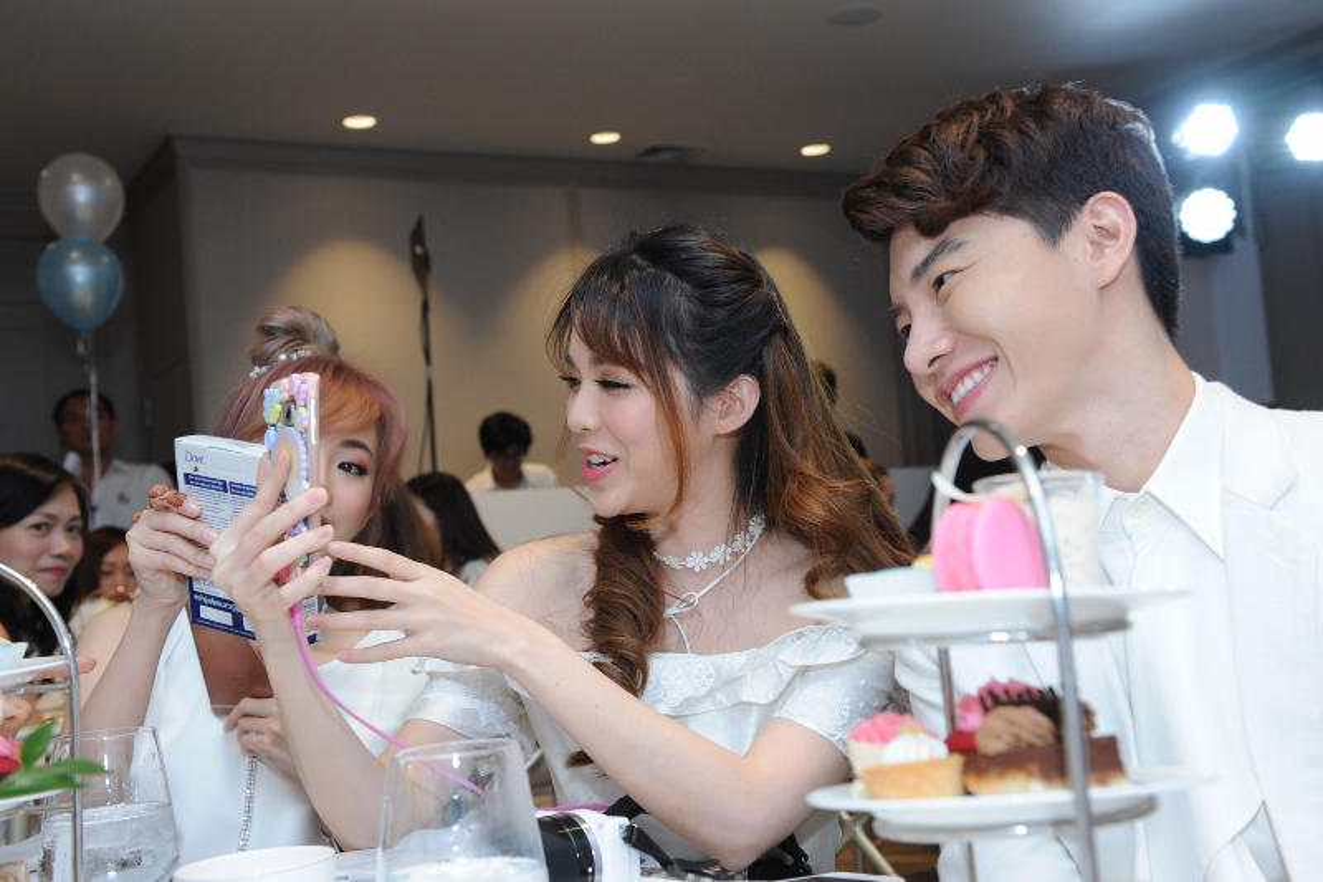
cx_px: 662
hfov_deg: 44.5
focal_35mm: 44
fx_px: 1617
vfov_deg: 30.5
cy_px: 441
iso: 1250
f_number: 5.6
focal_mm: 44
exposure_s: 1/125
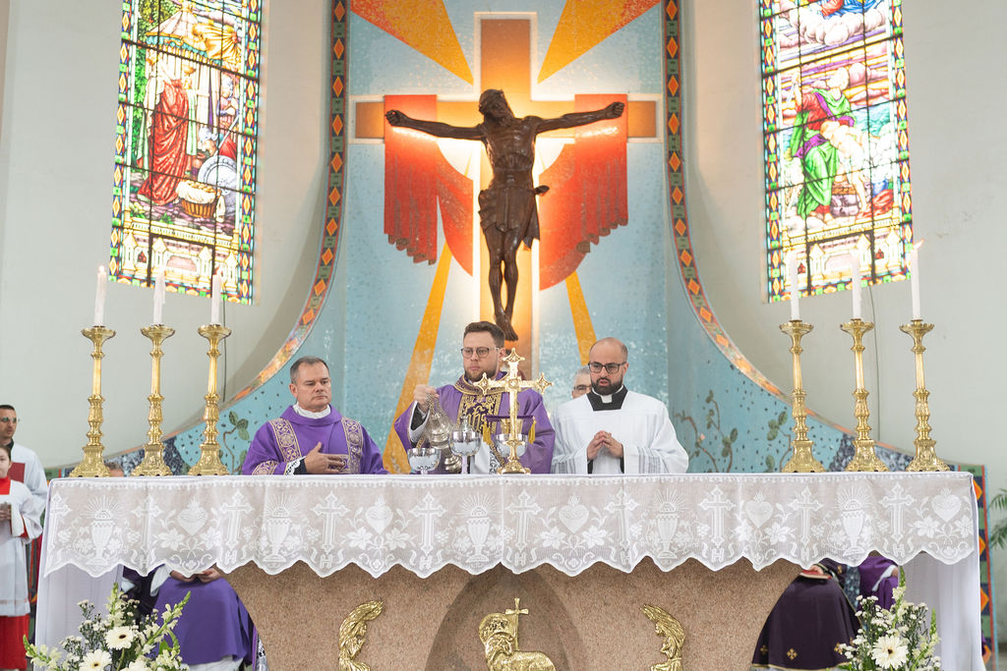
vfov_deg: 25.5
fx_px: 1483
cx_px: 505
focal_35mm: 53
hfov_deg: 37.5
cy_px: 335
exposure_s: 1/160
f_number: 2.8
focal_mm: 35
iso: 640
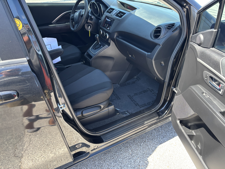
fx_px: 169
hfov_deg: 67.3
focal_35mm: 26
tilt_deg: -28.4
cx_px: 112
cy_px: 84
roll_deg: +0.1
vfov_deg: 53.1
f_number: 1.6
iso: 40
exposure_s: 1/121
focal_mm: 5.96
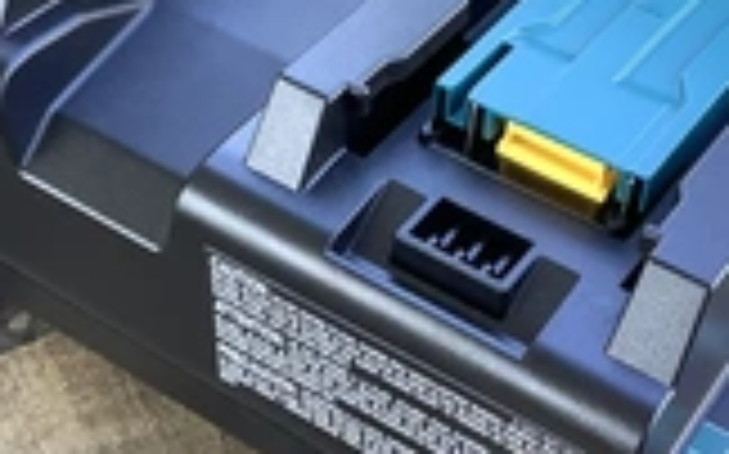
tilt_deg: -52.4
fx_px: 1608
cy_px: 180
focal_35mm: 81
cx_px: 342
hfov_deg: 25.5
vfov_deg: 16.1
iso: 64
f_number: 2.4
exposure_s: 1/120
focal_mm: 3.3
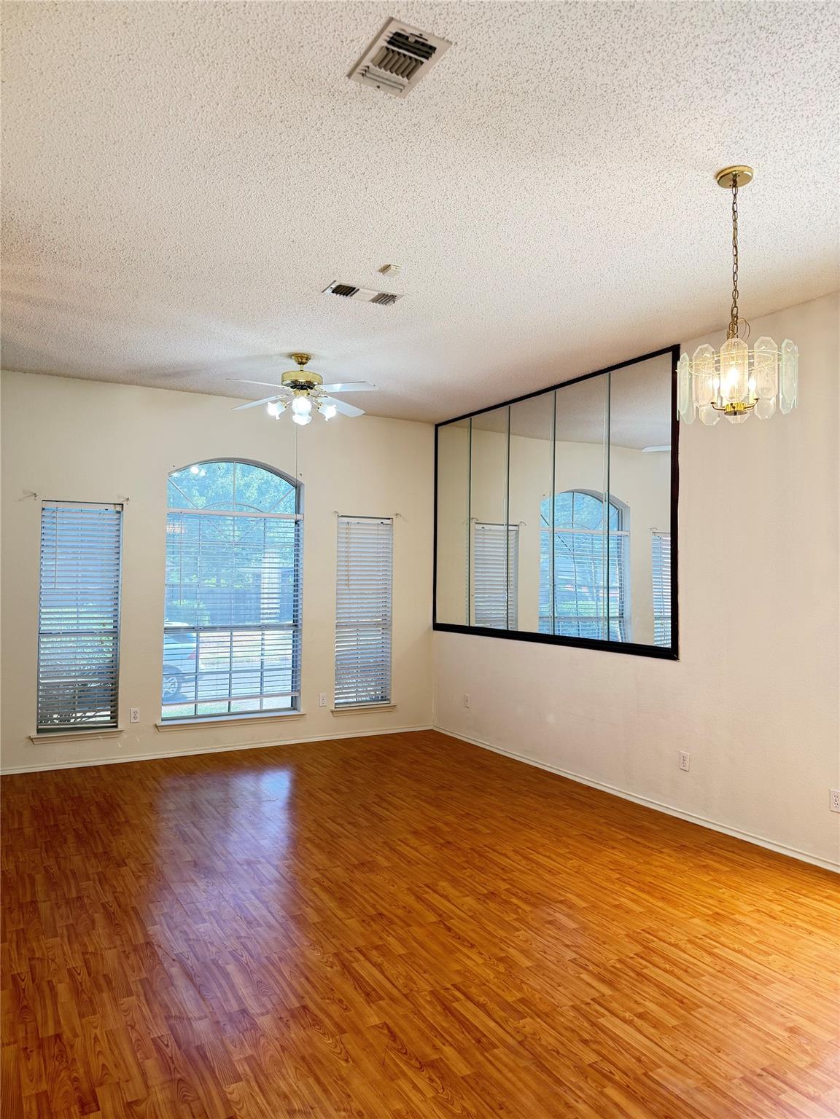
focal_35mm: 24
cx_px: 420
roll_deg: -0.3
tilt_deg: +2.4
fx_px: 777
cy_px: 560
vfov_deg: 71.6
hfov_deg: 56.8
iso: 200
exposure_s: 1/120
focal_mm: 6.76
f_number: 1.78
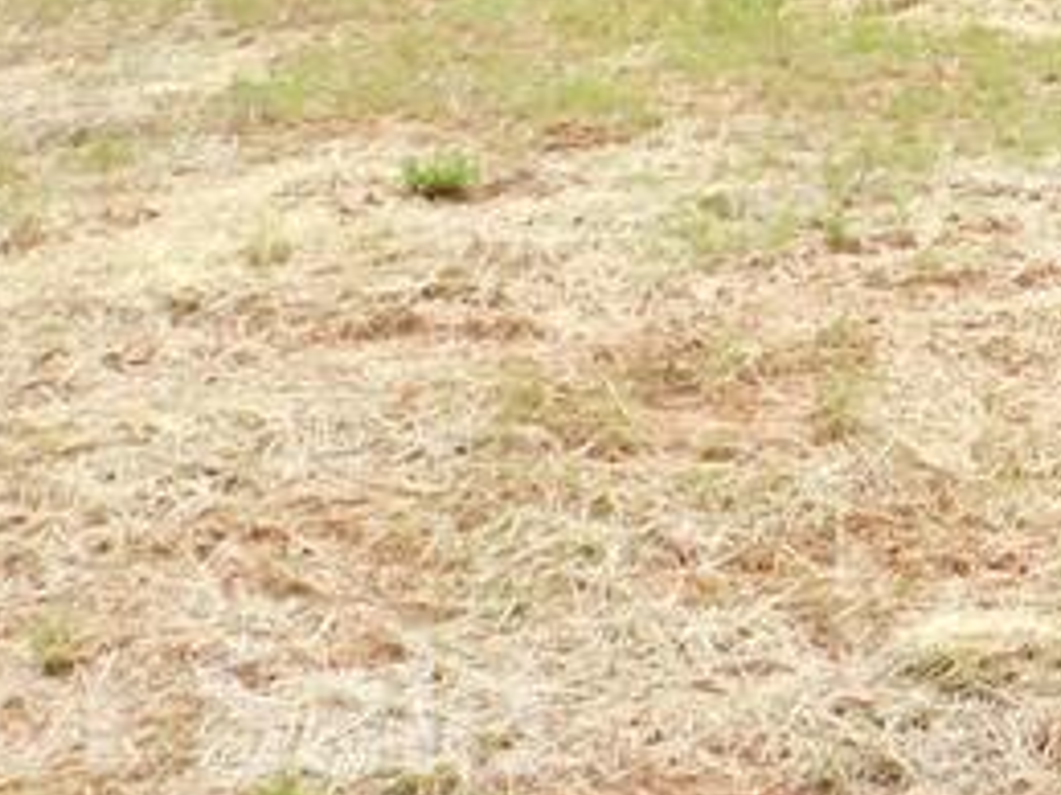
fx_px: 4841
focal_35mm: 158
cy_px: -668
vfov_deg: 9.0
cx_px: 1942
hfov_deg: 11.5
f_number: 3.6
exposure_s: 1/400
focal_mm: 7.1
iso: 125
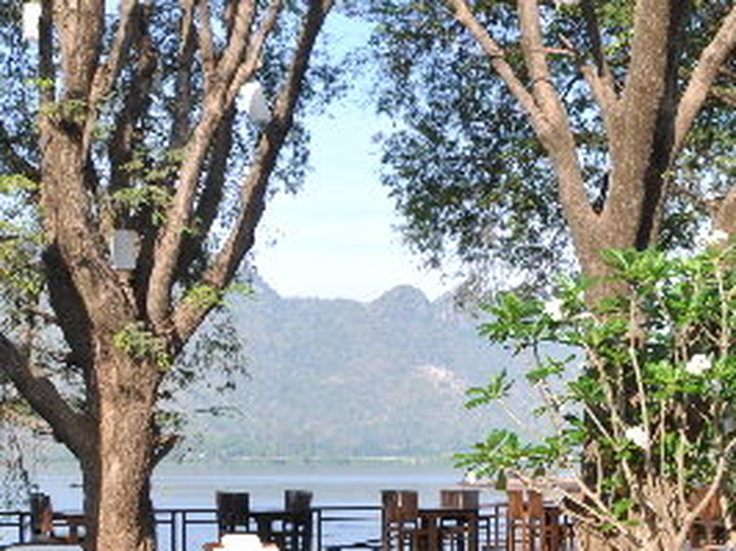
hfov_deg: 22.2
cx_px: 985
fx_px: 1657
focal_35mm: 78
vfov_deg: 18.6
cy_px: 469
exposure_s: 1/60
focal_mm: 18
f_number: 11
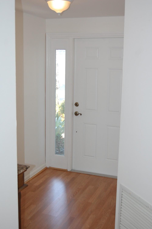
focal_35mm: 45
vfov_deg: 43.6
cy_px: 114
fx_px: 286
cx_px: 76
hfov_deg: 29.8
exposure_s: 1/160
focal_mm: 30
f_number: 4.2
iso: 800
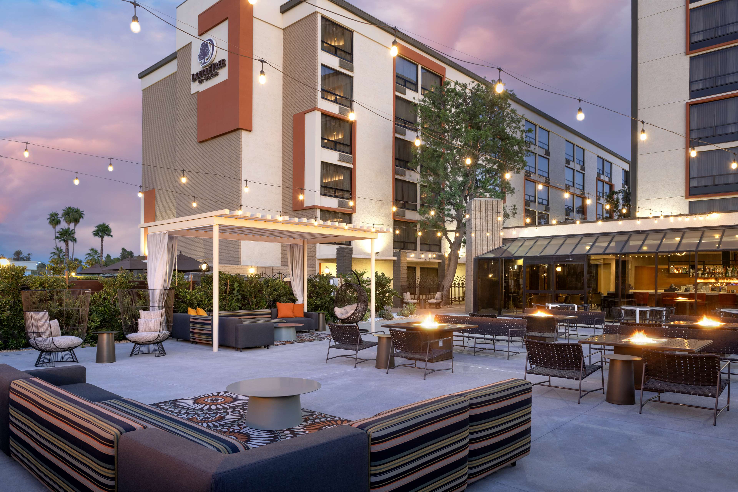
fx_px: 492
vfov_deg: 53.1
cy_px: 246
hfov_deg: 73.7
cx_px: 369
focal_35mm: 24
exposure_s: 3
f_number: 10
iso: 125
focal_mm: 24
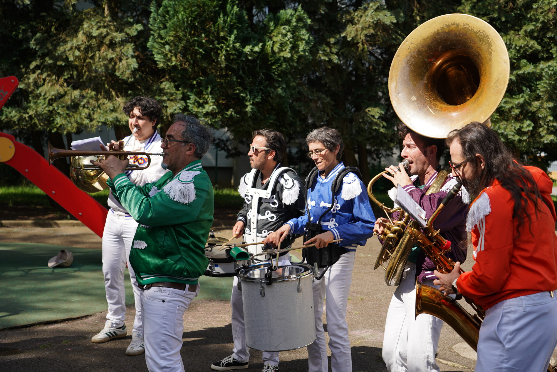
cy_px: 186
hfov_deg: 36.9
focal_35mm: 54
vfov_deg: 25.1
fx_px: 835
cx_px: 278
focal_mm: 54
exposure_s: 1/400
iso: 100
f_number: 5.6
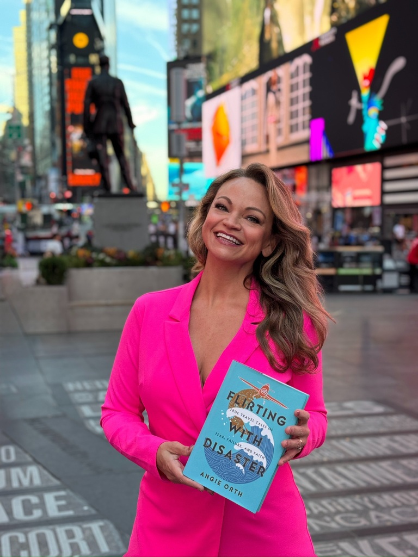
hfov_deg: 30.3
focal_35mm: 48
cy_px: 278
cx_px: 209
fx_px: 773
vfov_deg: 39.7
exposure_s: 1/248
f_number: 1.78
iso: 64
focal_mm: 6.76
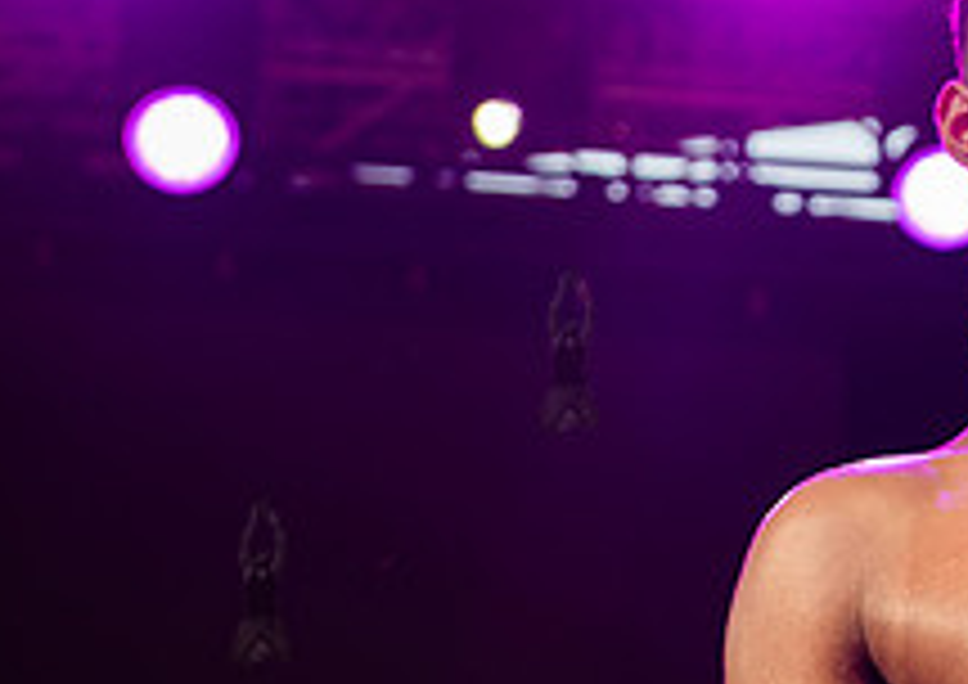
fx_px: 5562
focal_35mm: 203
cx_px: 1059
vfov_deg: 7.0
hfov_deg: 9.8
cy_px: 549
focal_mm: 70
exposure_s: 1/400
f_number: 4.5
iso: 400
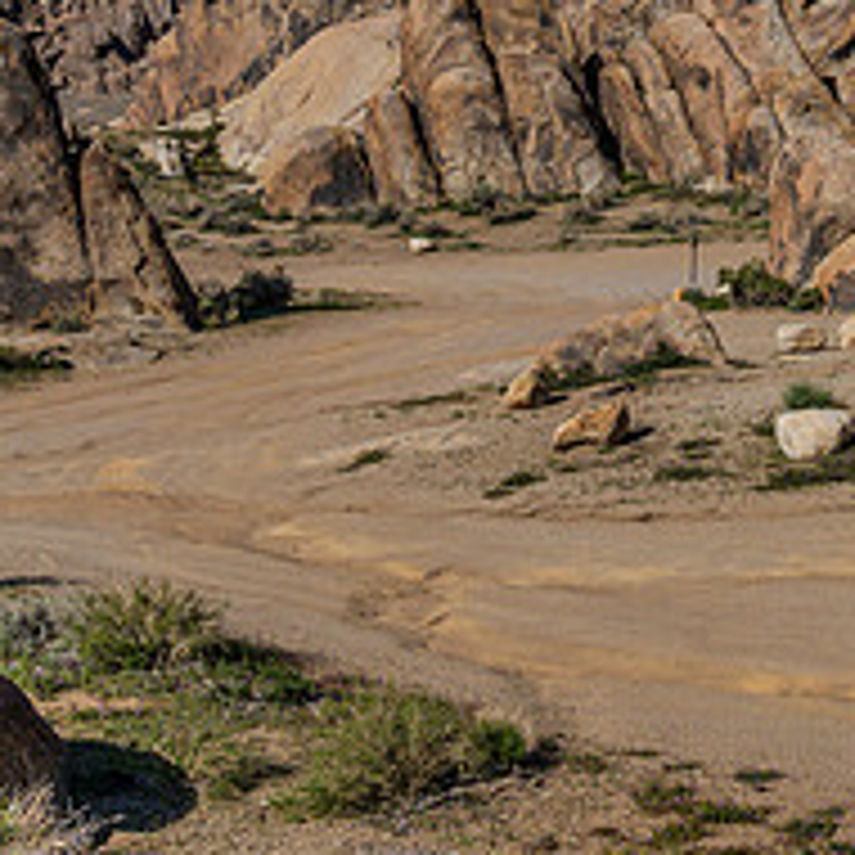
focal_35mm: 65
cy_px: 200
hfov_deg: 25.4
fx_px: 1816
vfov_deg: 26.1
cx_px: 828
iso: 640
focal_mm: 25
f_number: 11
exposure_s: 1/2000
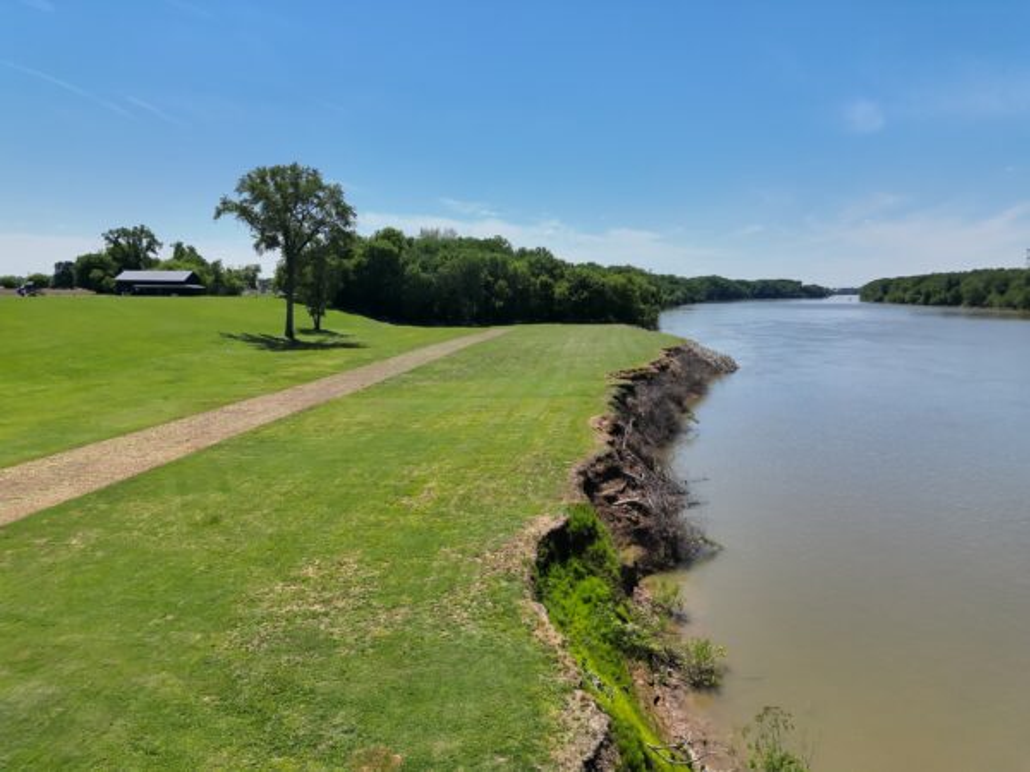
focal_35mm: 24
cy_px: 386
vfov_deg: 56.8
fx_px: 714
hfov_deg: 71.6
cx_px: 515
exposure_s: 1/6000
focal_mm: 6.72
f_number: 1.7
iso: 170
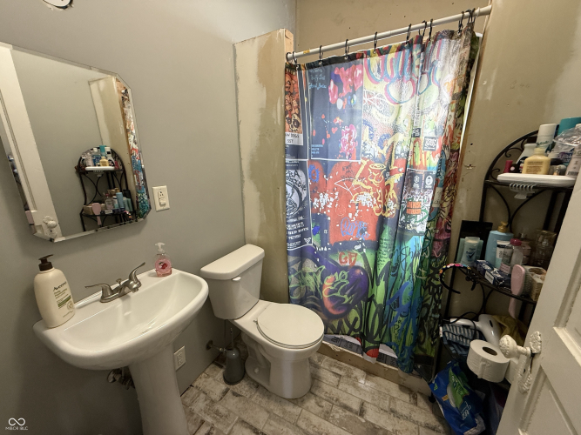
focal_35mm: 14
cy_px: 218
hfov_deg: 102.1
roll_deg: +0.5
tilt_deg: -14.5
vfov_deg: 85.7
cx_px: 290
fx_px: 235
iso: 250
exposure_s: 1/60
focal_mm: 2.22
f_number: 2.2
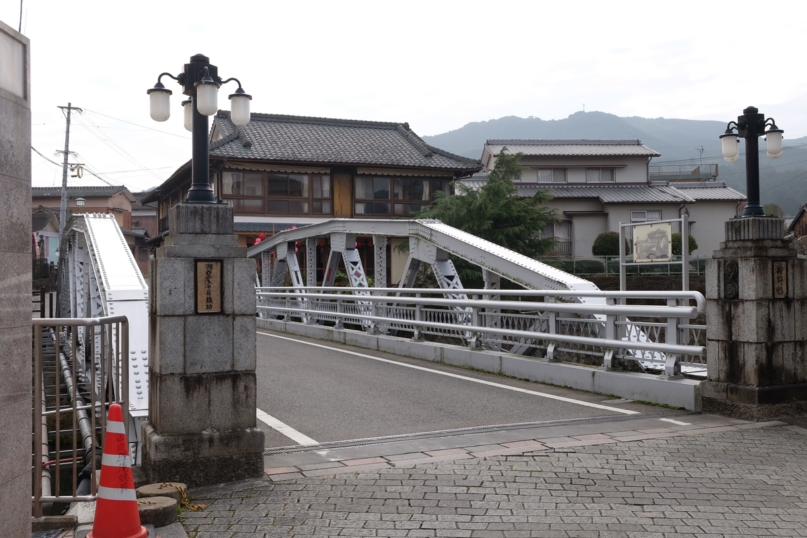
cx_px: 404
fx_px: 807
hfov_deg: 53.1
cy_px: 269
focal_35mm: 36
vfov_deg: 36.9
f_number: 5.6
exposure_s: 1/280
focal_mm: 24.3
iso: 200
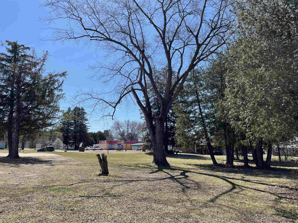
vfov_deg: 53.1
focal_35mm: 26
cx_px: 149
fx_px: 224
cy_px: 112
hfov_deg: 67.3
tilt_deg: +9.2
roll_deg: -0.9
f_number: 1.6
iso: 32
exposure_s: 1/3165
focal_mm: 5.1
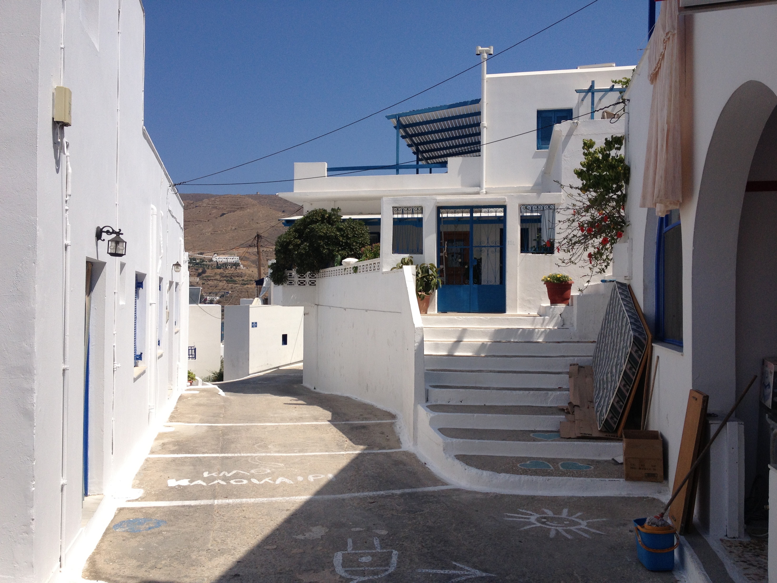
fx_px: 786
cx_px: 388
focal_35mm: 35
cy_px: 292
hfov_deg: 52.6
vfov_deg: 40.7
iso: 50
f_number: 2.4
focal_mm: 4.28
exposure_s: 1/3067
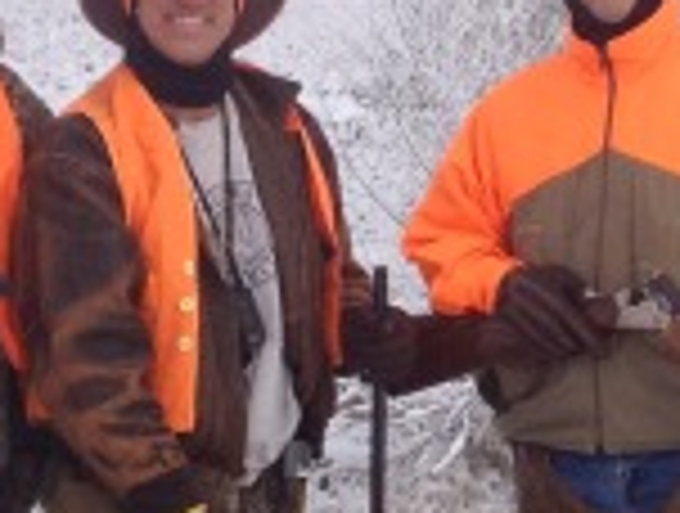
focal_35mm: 185
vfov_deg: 8.1
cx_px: 644
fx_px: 3643
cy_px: 315
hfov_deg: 10.6
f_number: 2.4
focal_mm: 4.28
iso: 50
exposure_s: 1/2208
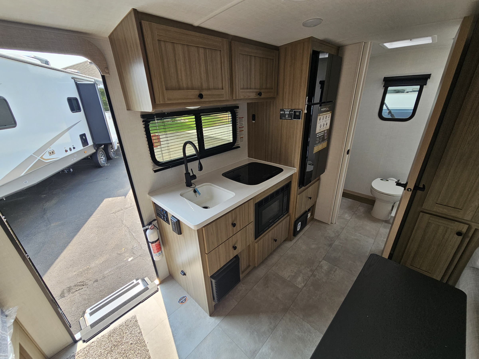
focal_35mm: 13
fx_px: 180
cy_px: 180
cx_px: 240
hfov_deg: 106.2
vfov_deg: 89.9
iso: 50
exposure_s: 1/294
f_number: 2.2
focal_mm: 2.2
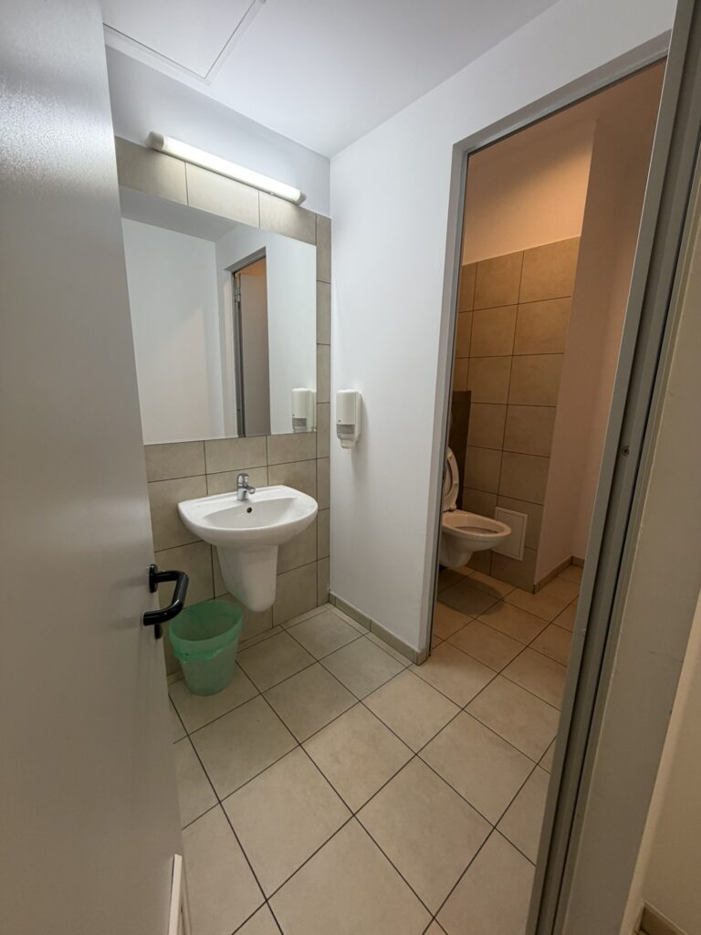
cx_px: 350
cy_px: 468
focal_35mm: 14
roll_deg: -0.8
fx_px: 378
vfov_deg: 102.1
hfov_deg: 85.7
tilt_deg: -12.3
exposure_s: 1/100
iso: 200
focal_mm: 2.22
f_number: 2.2
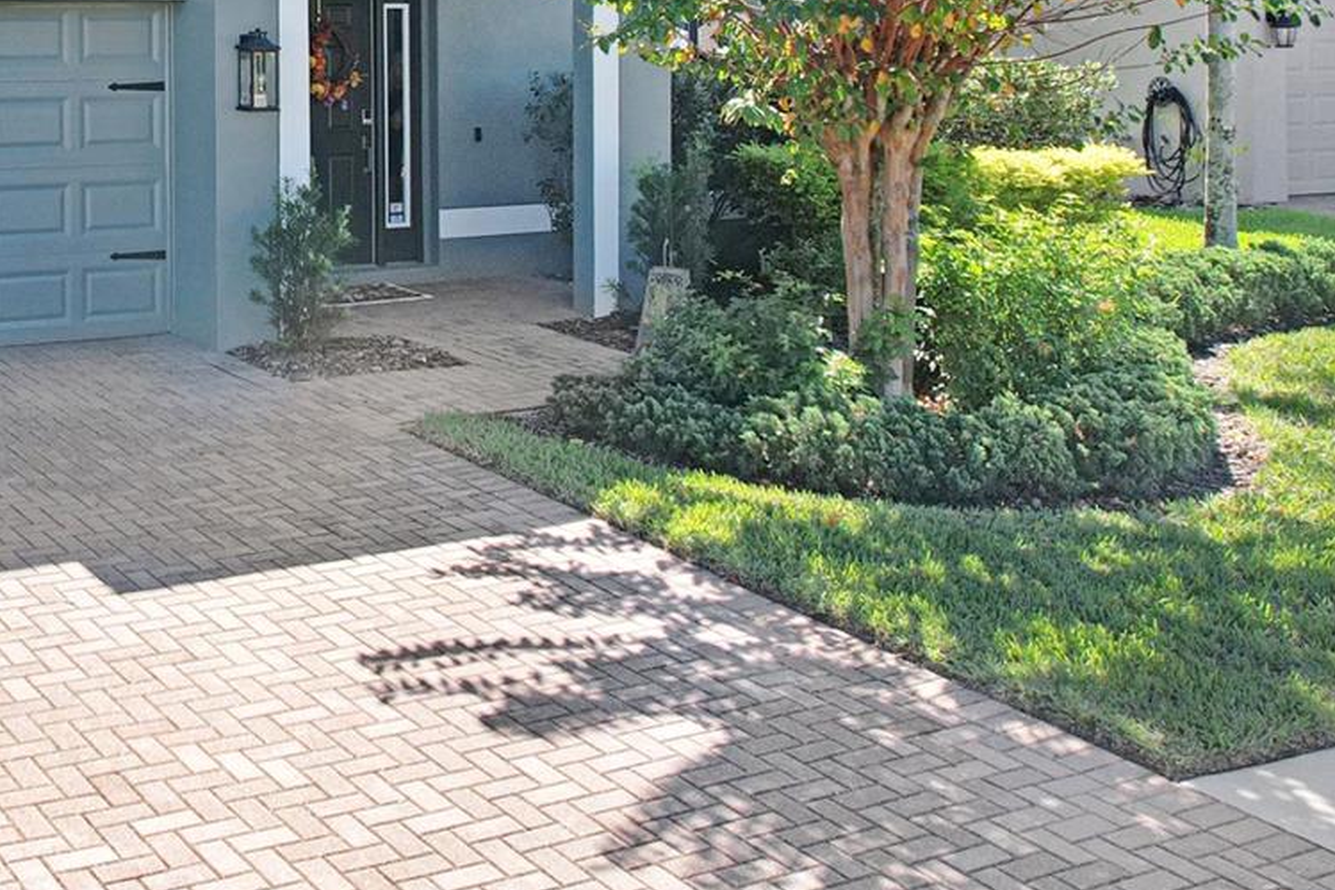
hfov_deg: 39.3
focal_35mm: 47
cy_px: -14
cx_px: 168
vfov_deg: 26.9
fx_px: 1742
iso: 200
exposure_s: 1/400
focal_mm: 8.38
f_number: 2.8
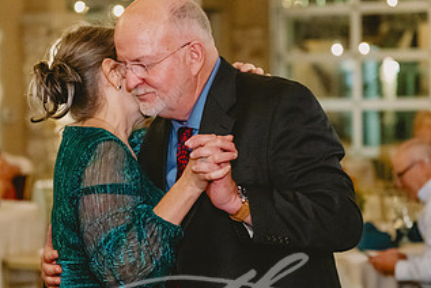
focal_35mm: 128
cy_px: 176
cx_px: 230
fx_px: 1534
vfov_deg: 10.7
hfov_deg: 16.0
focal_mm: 70
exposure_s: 1/125
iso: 5000
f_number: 2.8
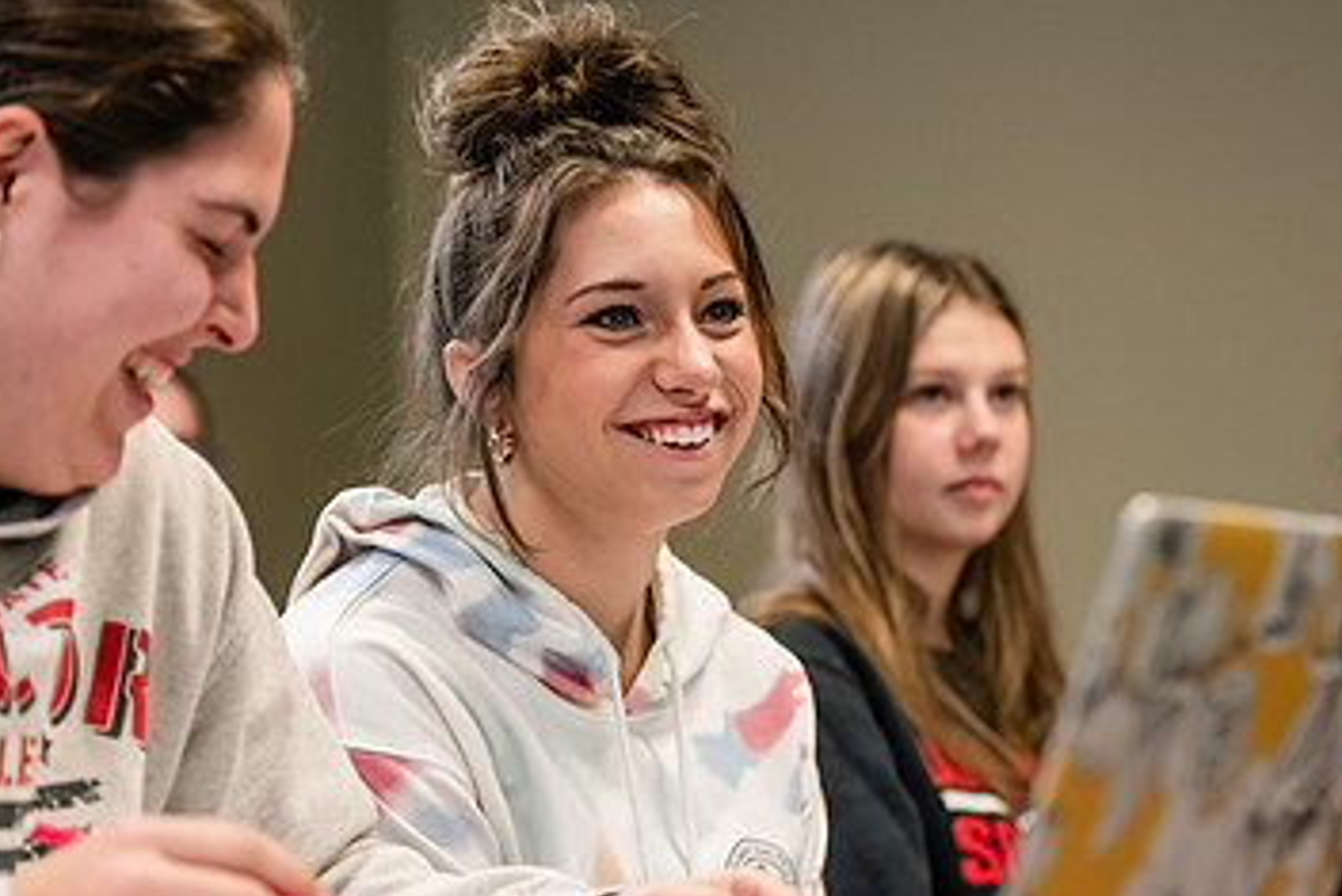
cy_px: 433
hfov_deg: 15.2
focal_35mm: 135
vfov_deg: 10.2
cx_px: 705
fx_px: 5034
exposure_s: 1/200
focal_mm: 82
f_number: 3.2
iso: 1600
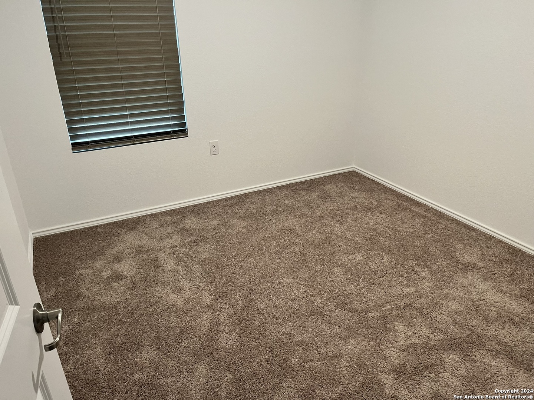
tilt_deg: -24.9
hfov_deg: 67.3
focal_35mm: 26
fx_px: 401
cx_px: 267
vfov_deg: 53.1
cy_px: 200
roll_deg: +0.9
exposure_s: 1/60
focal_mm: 5.1
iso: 200
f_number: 1.6
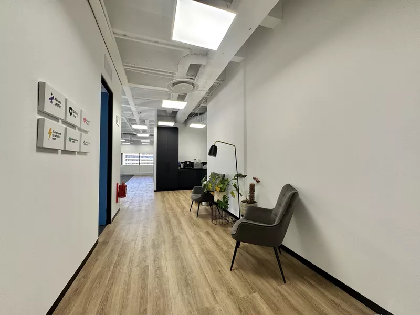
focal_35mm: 14
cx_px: 210
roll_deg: -0.1
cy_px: 158
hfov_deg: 102.1
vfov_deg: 85.7
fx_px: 170
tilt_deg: +1.2
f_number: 2.2
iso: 80
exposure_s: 1/99
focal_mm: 2.22
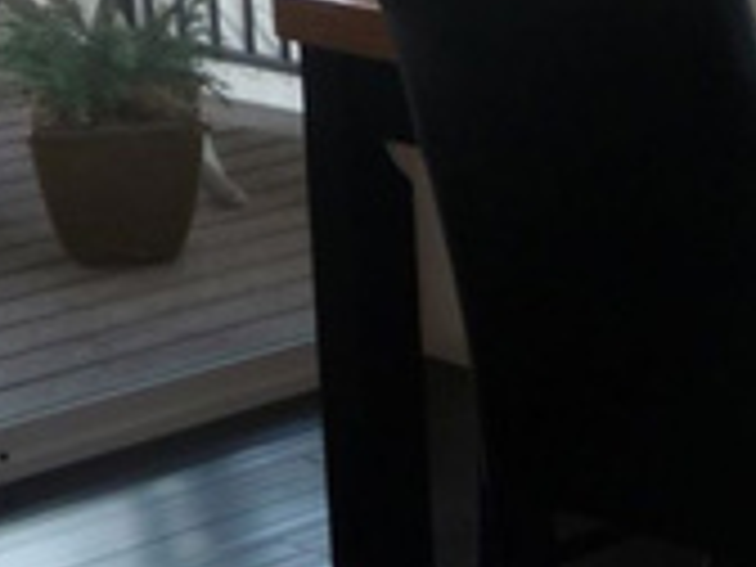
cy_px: -14
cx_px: 1233
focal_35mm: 164
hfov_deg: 11.4
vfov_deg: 9.0
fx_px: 3582
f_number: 4
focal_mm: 7.1
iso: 100
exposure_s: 1/40
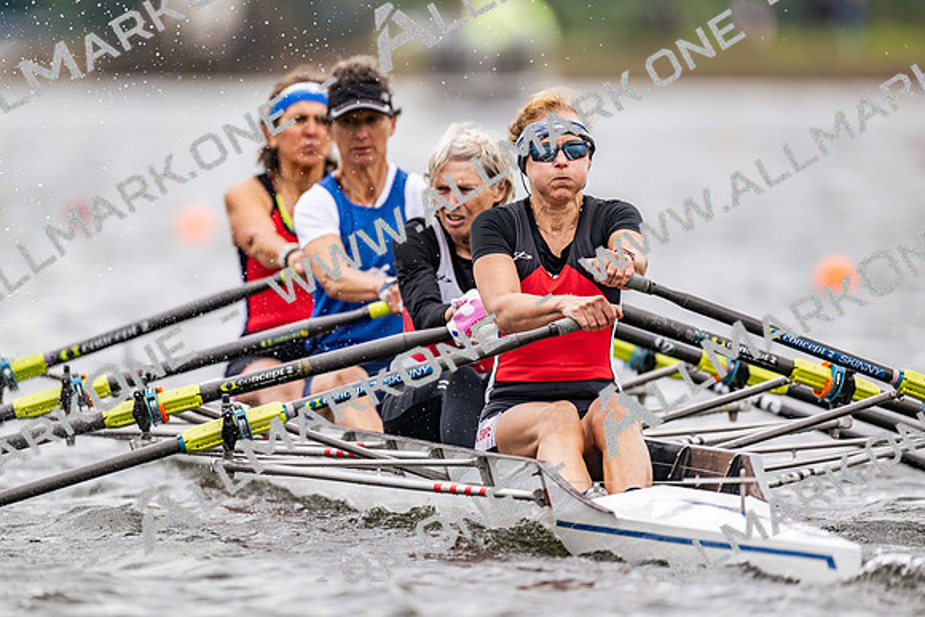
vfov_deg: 2.3
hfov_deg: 3.4
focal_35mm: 600
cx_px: 462
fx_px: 15420
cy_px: 308
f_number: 4
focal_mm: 600
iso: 560
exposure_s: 1/2500
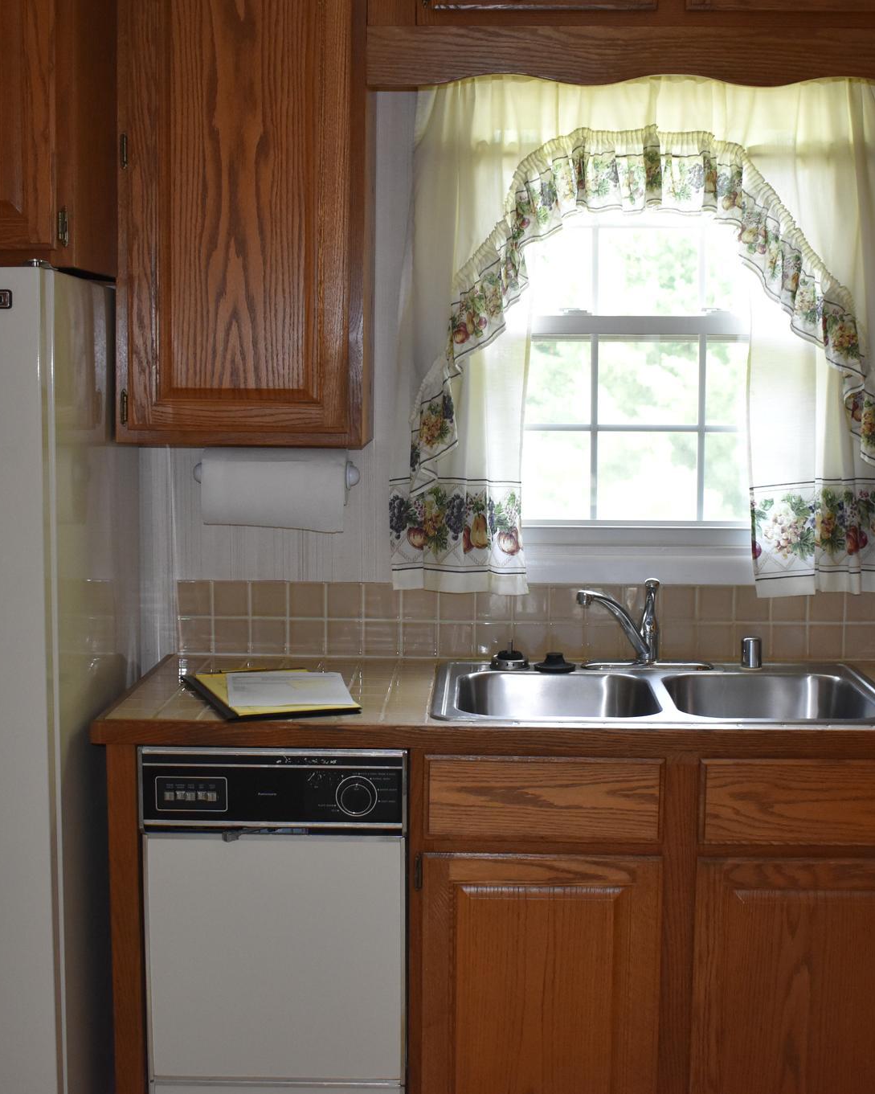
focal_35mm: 49
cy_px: 548
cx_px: 453
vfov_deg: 38.3
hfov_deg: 31.0
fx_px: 1576
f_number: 3.8
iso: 1400
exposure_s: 1/125
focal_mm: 23
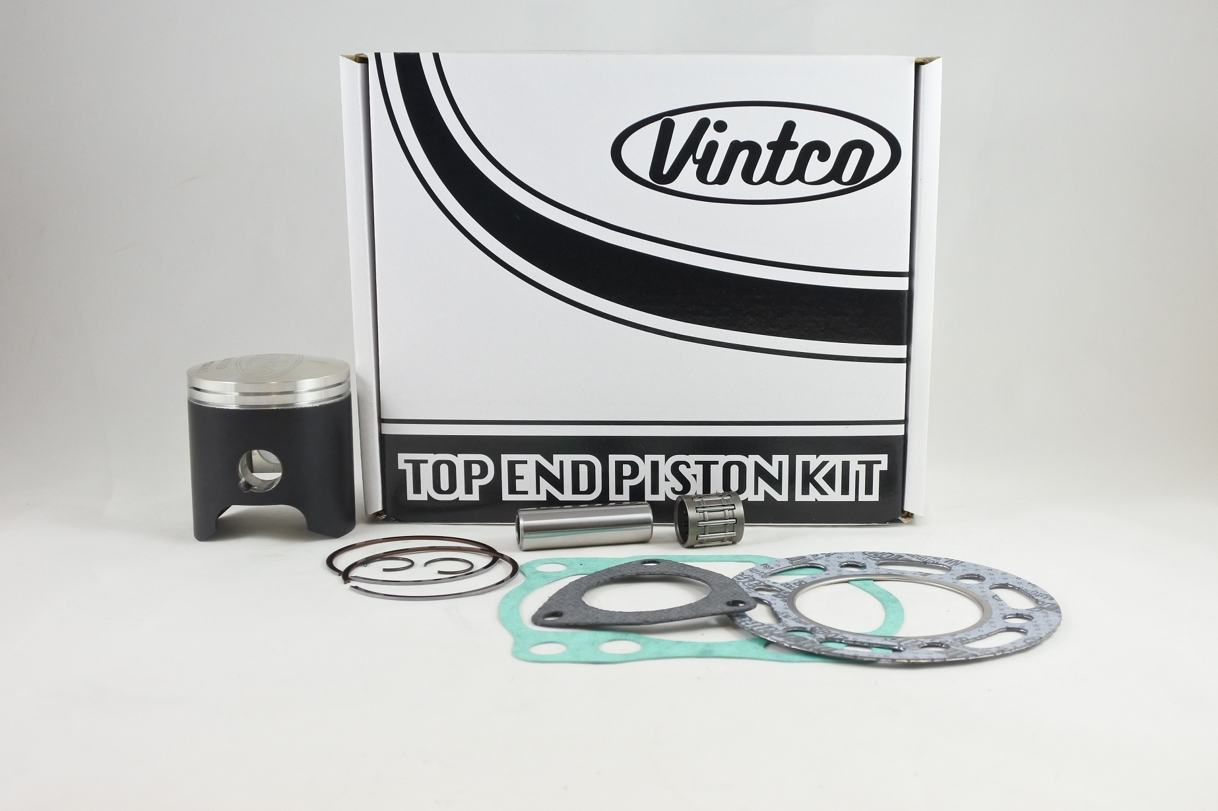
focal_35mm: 39
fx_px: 1319
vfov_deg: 34.2
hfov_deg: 49.6
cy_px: 406
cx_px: 609
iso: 500
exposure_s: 1/125
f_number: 4.2
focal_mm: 14.7
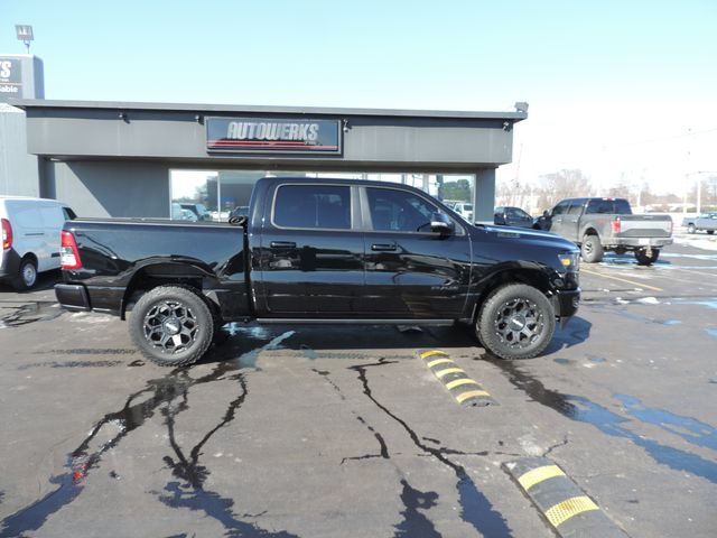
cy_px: 269
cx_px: 358
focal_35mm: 24
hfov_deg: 71.6
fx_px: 497
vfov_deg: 56.8
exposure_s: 1/400
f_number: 3
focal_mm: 4.3
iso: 80
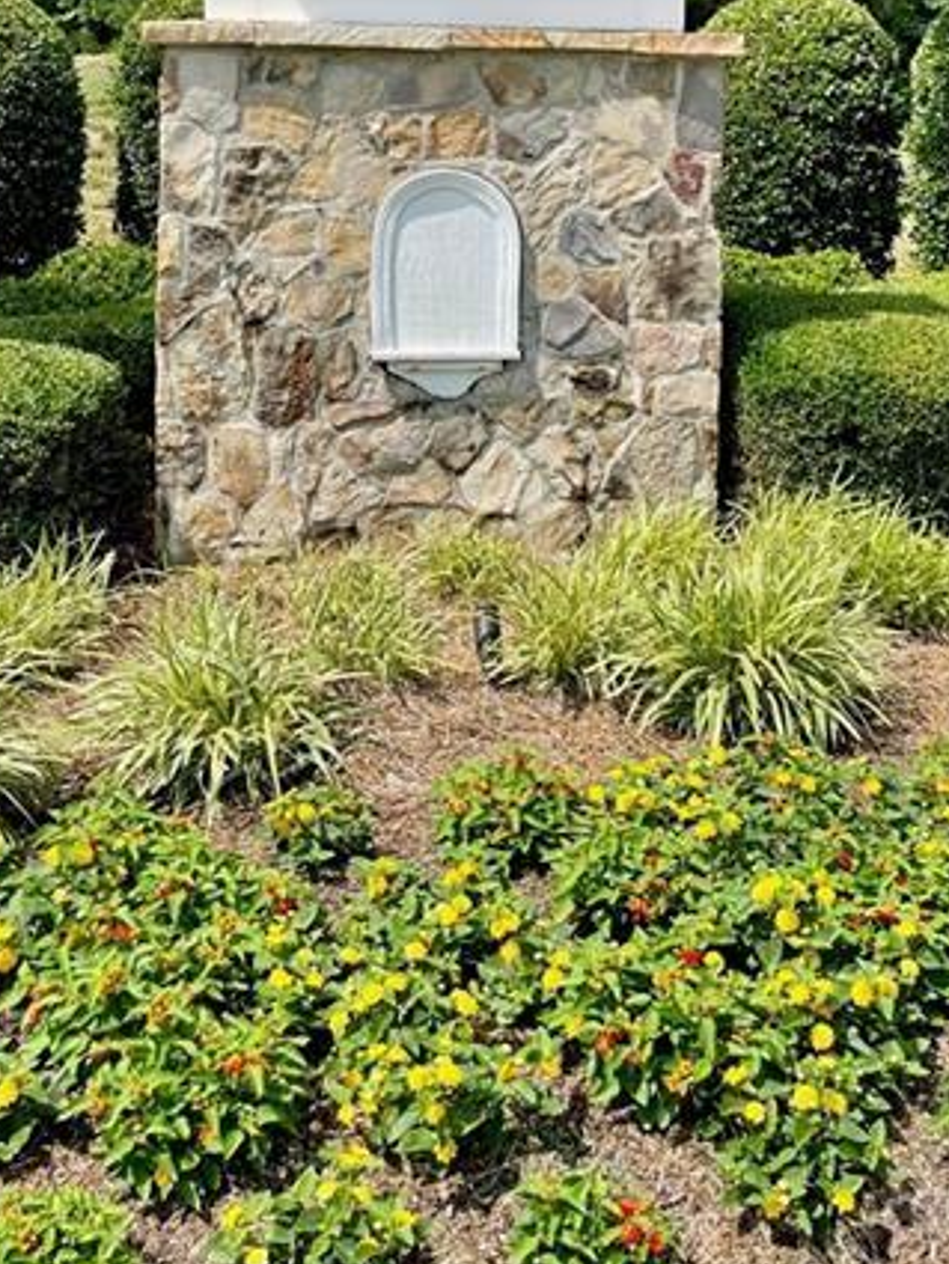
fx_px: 1717
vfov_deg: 37.8
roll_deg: -0.8
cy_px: 137
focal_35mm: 47
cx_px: 527
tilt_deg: -4.1
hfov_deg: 30.9
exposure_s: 1/2398
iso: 32
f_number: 1.6
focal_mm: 4.2
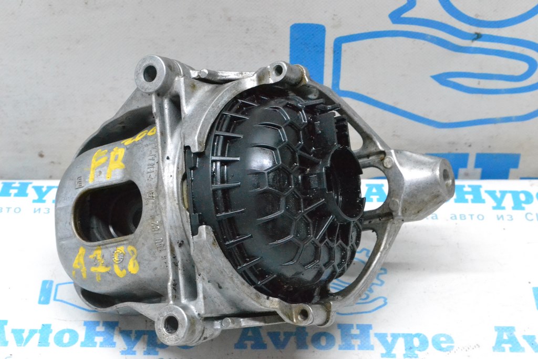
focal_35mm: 82
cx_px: 269
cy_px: 180
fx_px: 1233
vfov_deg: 16.6
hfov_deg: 24.6
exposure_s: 1/125
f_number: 10
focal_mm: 55
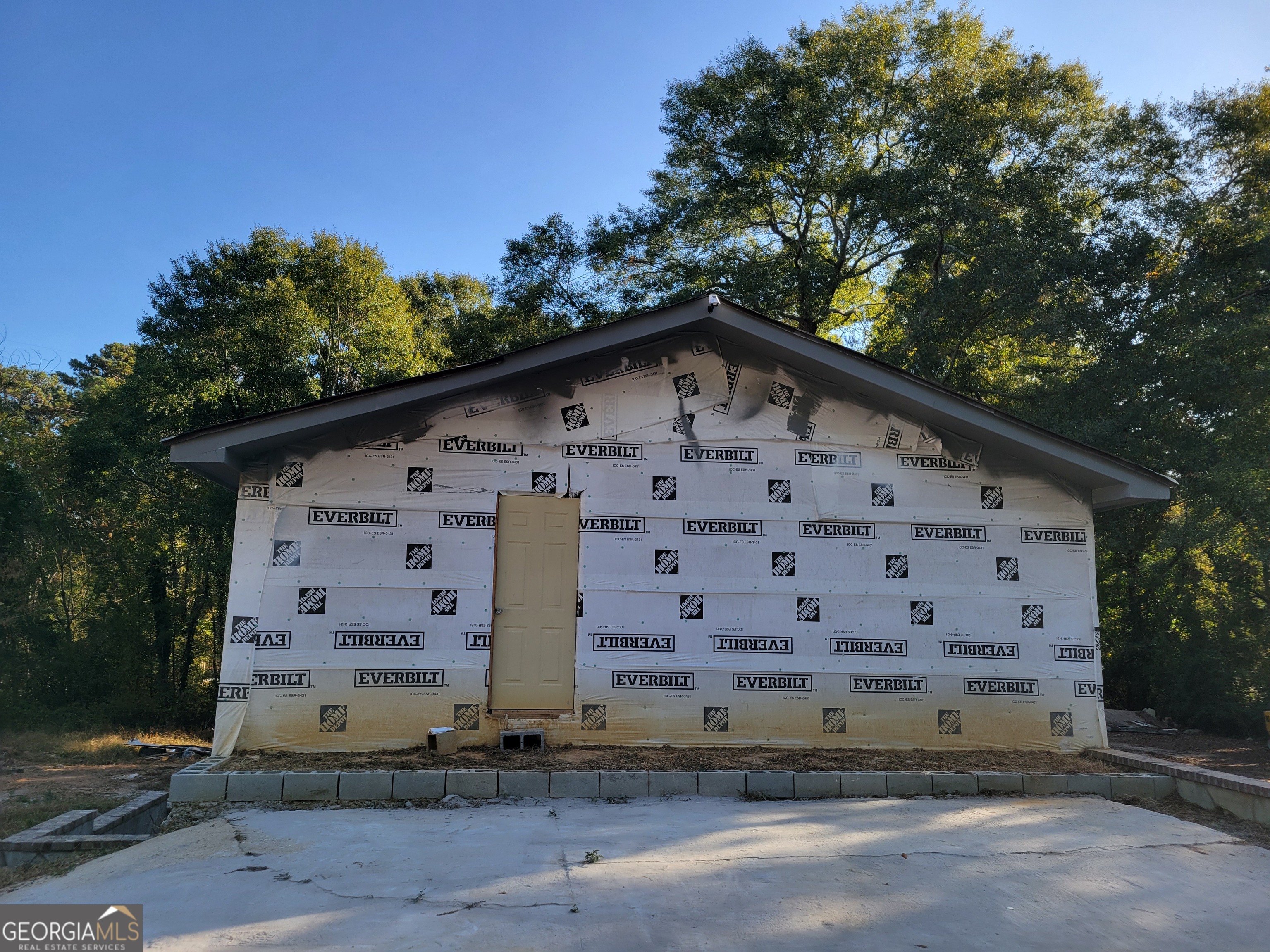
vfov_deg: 53.1
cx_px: 635
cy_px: 476
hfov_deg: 67.3
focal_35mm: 26
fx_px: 954
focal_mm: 5.4
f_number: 1.8
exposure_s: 1/769
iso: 40
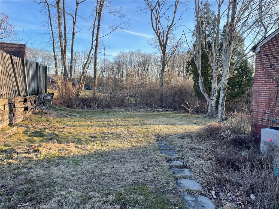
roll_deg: -1.5
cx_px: 140
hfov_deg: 67.3
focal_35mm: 26
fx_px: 210
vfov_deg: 53.1
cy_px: 104
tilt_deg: -2.1
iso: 32
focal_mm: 4.2
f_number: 1.6
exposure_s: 1/584
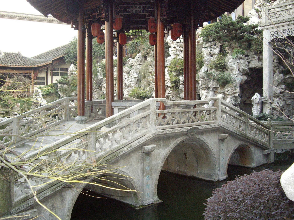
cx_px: 147
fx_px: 323
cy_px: 110
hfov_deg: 49.0
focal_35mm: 38
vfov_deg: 37.7
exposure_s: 1/80
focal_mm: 7.9
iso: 400
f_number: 2.8
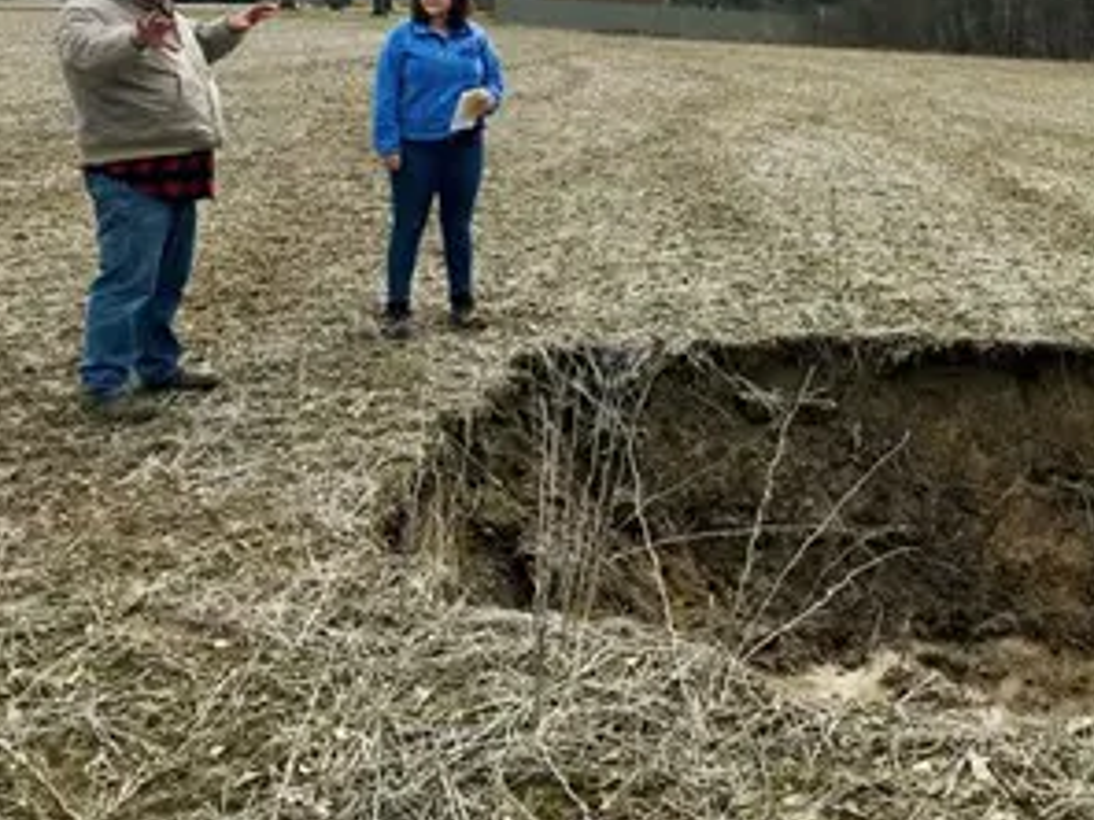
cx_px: 850
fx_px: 1549
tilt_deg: -5.7
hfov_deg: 37.7
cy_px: 190
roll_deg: -0.9
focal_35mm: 49
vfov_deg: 29.1
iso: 25
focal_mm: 4.15
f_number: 2.2
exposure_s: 1/1261
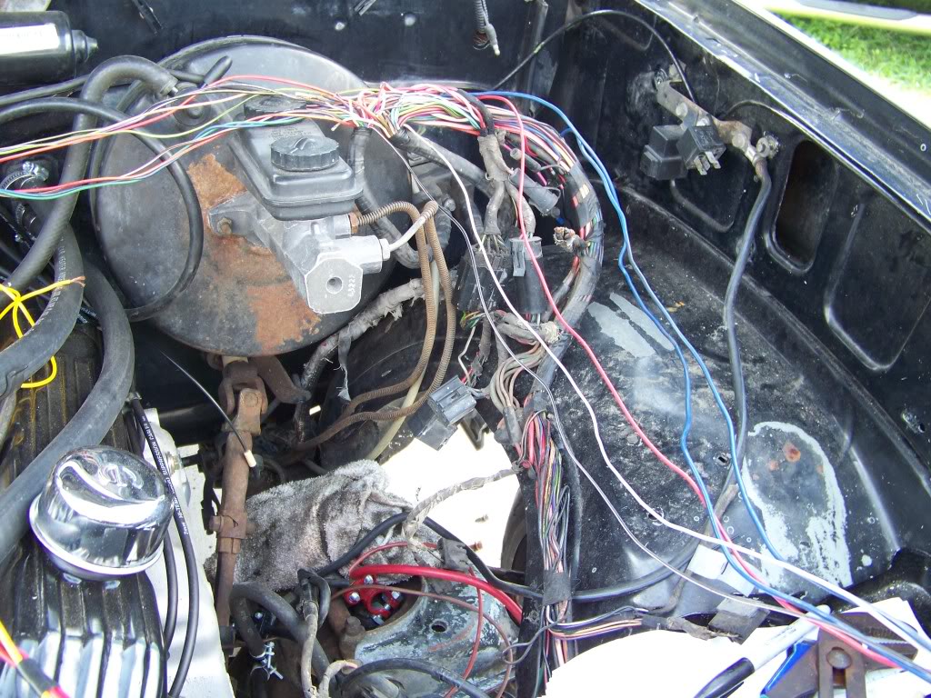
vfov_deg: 39.7
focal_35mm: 36
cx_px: 466
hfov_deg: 51.4
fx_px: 968
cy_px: 349
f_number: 2.8
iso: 80
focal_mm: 5.9
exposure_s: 1/30
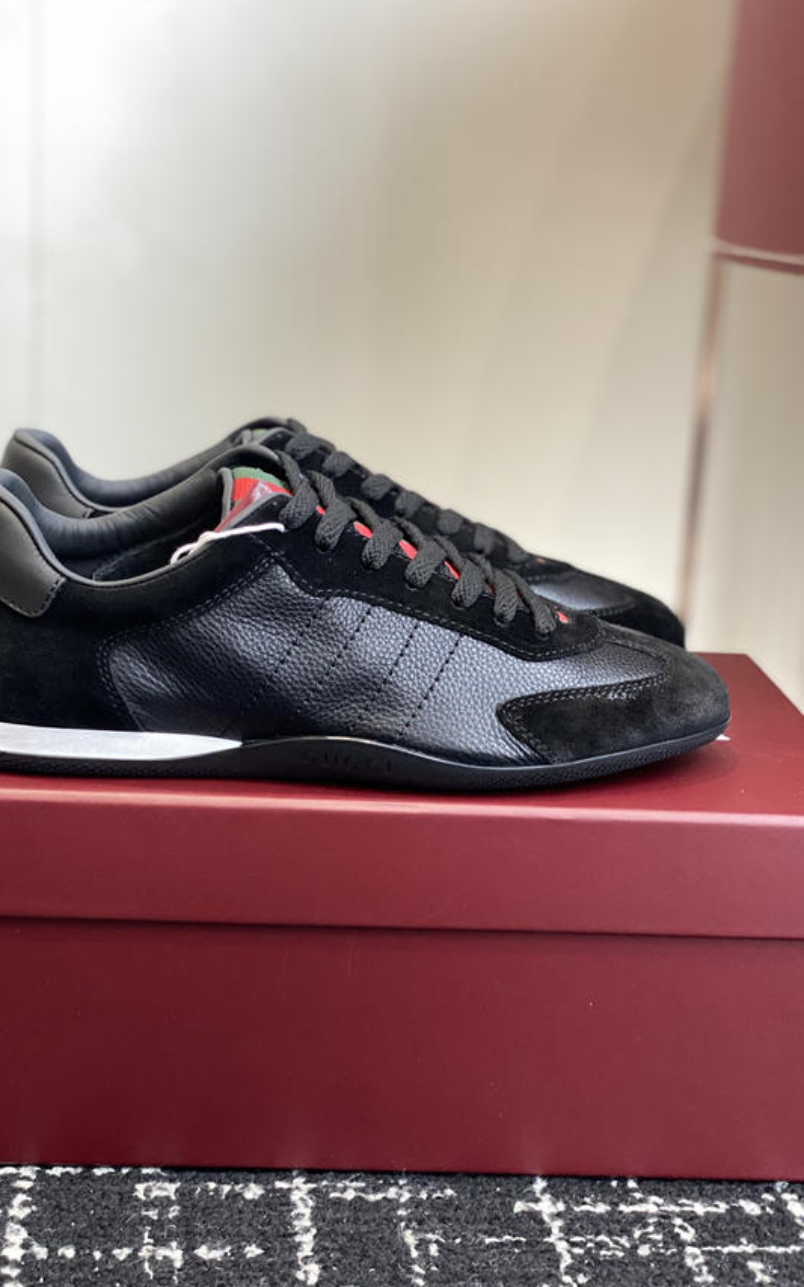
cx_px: 341
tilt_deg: -13.5
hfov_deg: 23.1
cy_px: 644
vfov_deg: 36.3
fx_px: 1964
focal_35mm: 56
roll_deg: -3.9
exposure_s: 1/122
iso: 160
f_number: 2
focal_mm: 6
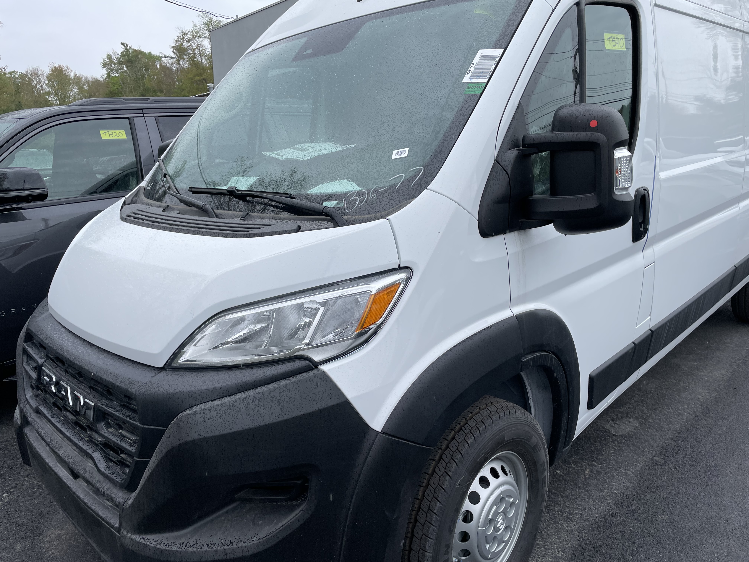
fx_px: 563
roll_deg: +1.1
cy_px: 281
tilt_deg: -9.3
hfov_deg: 67.3
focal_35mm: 26
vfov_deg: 53.1
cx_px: 374
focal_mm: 4.2
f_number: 1.6
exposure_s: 1/917
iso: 32
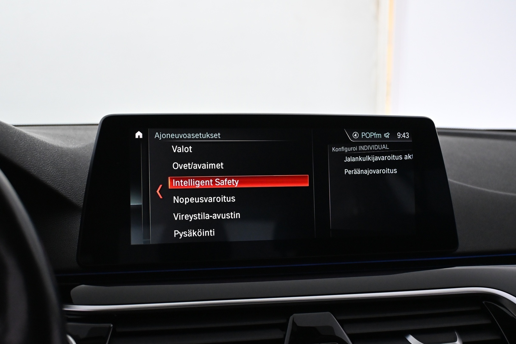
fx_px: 731
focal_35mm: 51
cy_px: 172
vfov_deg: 26.5
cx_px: 258
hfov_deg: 38.9
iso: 3200
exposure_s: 1/80
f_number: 5
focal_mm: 34
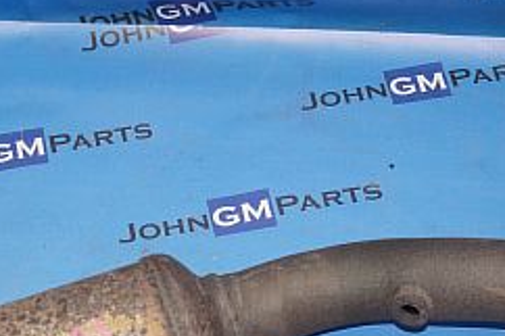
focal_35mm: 109
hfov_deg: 18.7
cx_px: 179
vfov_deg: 12.2
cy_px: 410
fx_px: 1528
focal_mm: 22
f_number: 4
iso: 640
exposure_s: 1/160
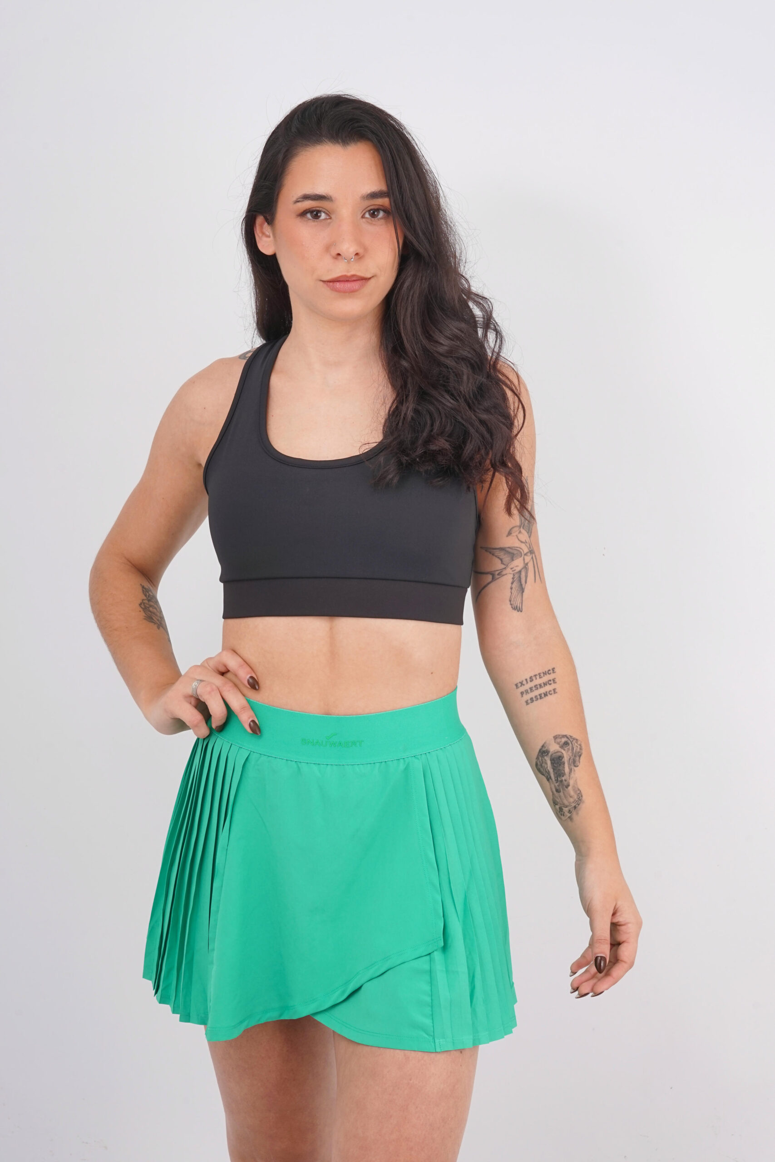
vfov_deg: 26.0
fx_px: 2518
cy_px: 581
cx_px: 388
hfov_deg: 17.5
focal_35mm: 78
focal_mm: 78
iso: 160
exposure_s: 1/125
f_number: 14
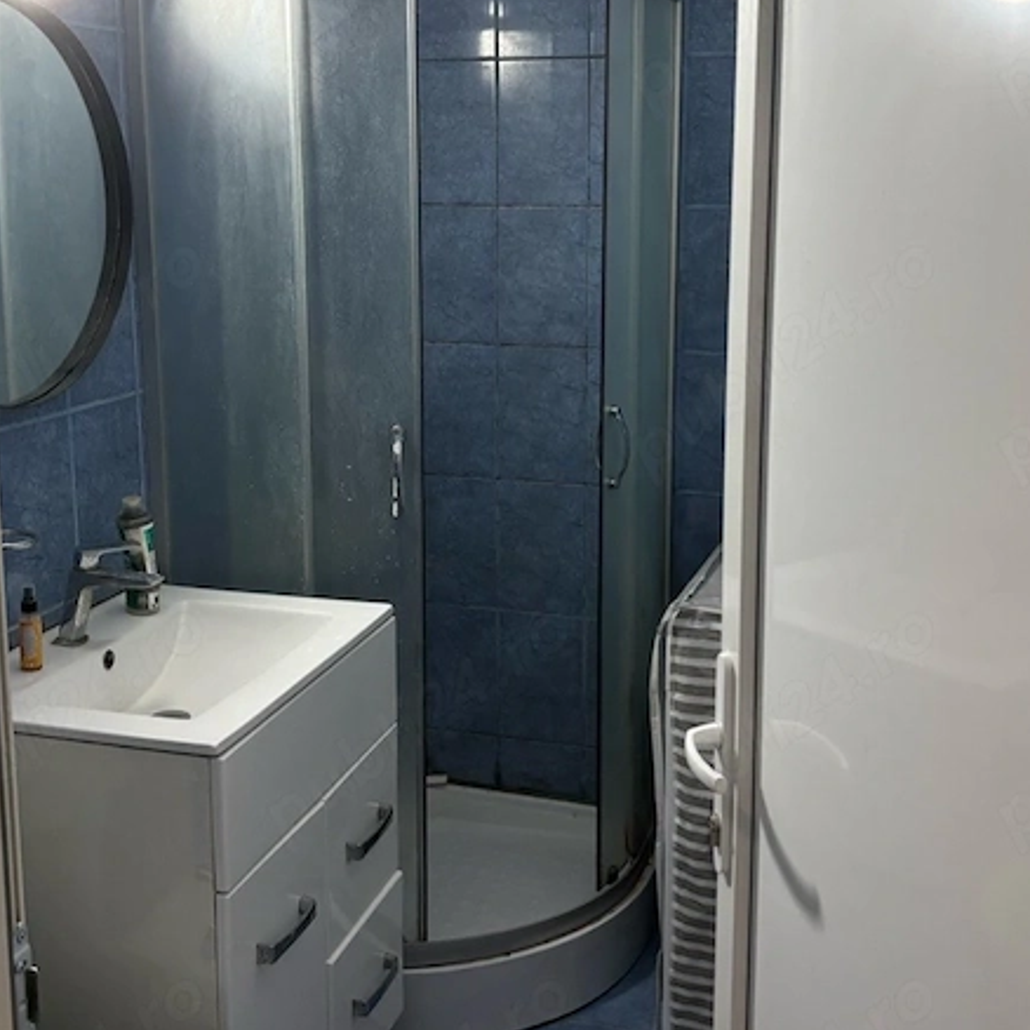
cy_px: 414
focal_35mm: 42
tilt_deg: -9.5
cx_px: 510
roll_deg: +0.0
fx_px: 1414
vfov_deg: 39.9
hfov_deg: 40.0
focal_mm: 5.96
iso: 100
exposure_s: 1/50
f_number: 1.6
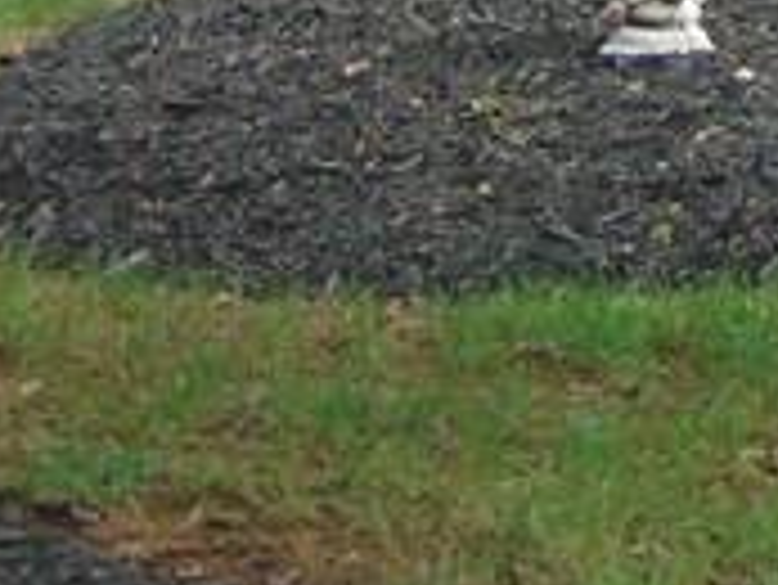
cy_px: -666
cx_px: 1826
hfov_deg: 7.5
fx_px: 5600
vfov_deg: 5.8
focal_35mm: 249
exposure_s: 1/50
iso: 80
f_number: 3.3
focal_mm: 7.6
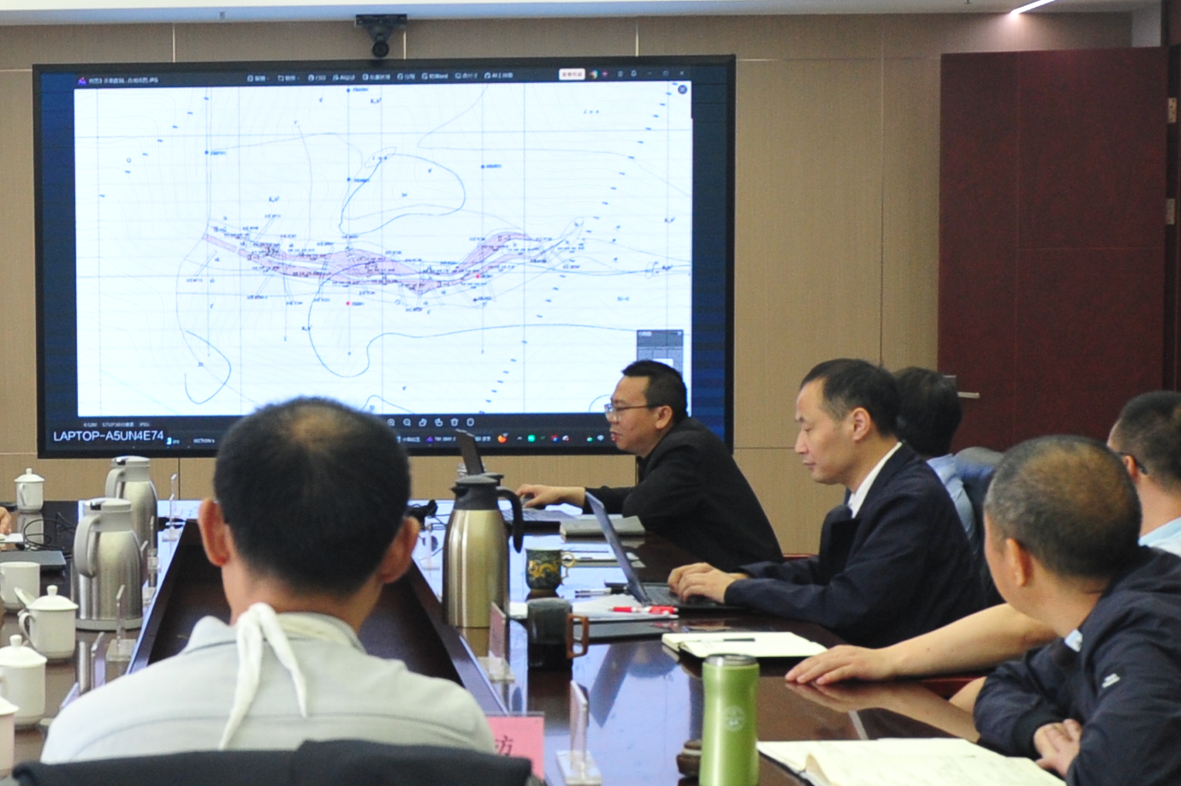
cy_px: 489
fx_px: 2426
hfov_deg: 26.7
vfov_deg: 18.4
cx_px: 176
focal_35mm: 74
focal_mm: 24
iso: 1250
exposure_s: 1/200
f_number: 5.6
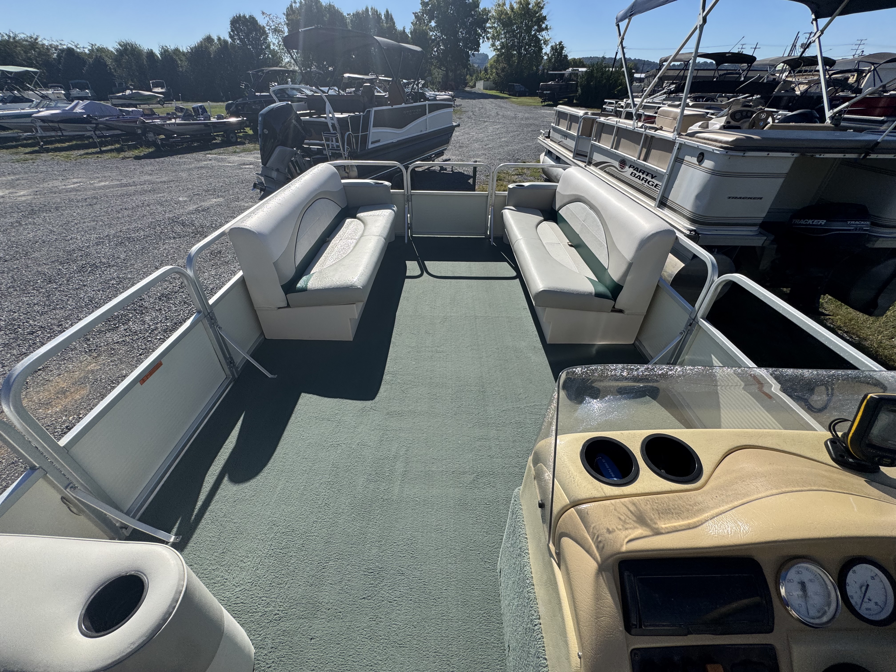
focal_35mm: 14
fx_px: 362
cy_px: 336
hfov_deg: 102.1
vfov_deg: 85.7
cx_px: 448
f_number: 2.2
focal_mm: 2.22
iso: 50
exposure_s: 1/2208
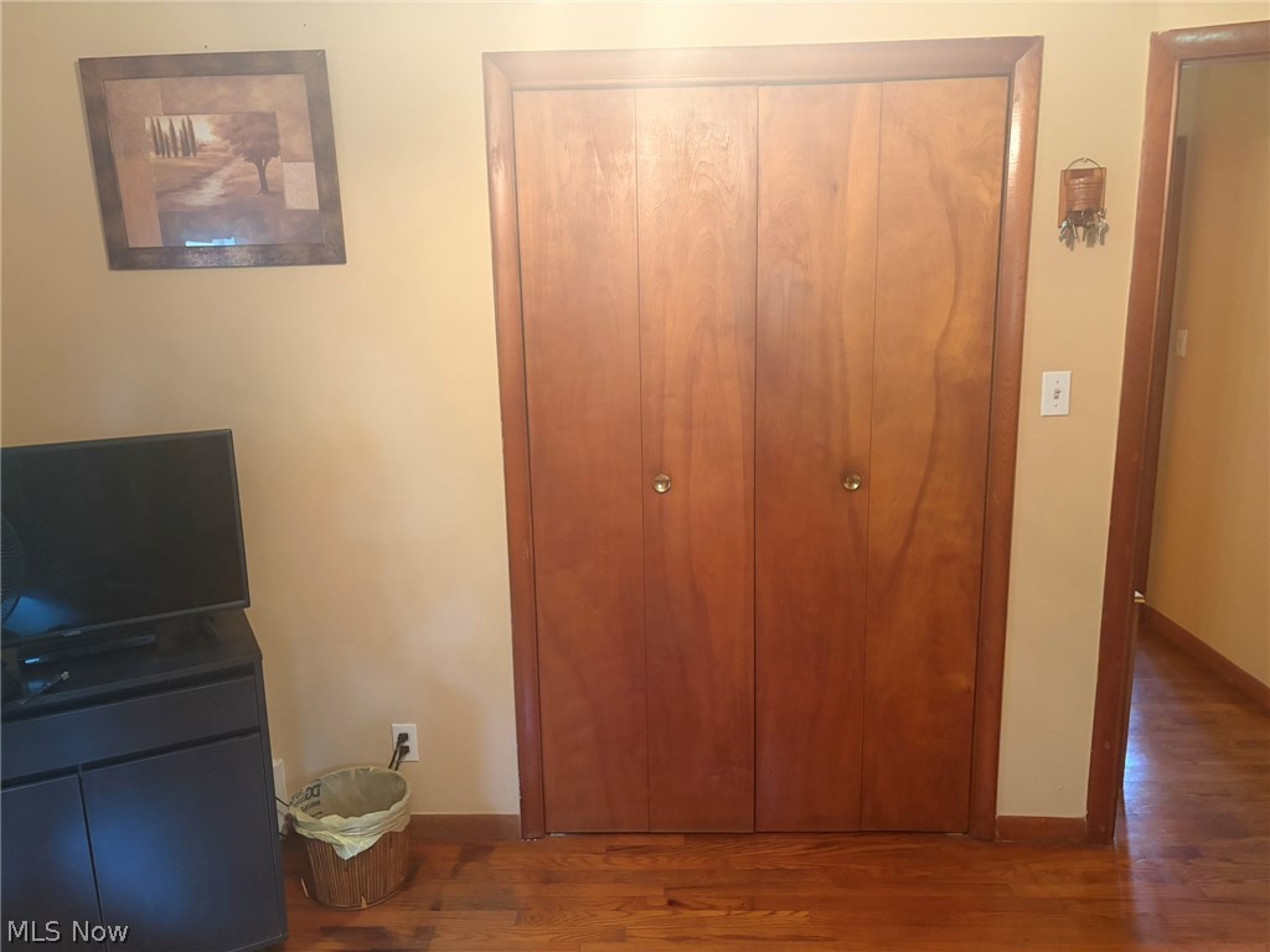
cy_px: 476
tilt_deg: -11.5
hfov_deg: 67.3
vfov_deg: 53.1
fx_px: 954
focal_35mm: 26
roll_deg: +1.7
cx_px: 635
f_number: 1.6
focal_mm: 5.96
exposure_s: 1/40
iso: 400
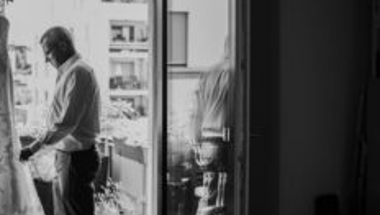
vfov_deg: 19.5
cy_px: 103
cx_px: 75
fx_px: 625
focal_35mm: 62
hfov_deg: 32.8
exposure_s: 1/500
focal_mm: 35
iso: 320
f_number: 2
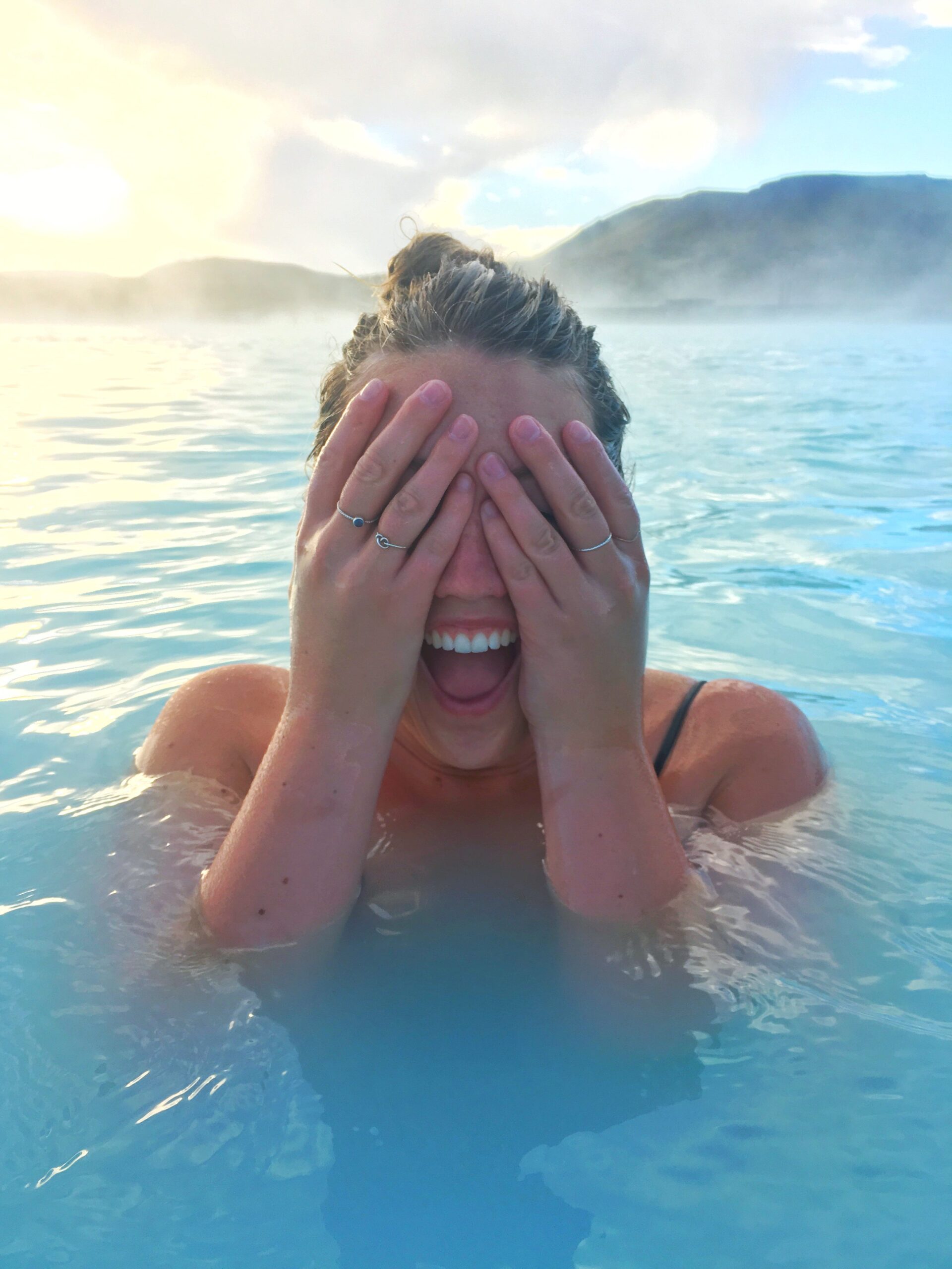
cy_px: 634
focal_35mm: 29
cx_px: 476
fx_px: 1063
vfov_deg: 61.7
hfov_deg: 48.2
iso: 25
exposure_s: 1/425
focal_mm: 4.15
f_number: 2.2
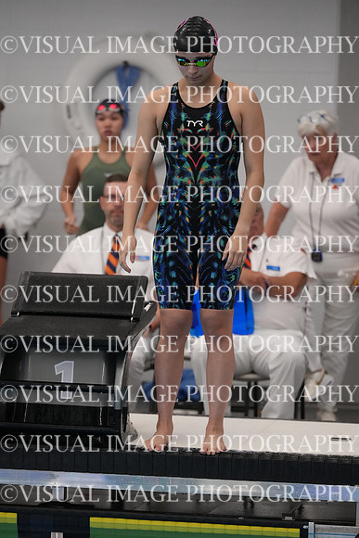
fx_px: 2990
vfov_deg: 10.3
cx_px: 180
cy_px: 269
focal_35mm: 200
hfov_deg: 6.9
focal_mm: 200
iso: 6400
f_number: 4
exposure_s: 1/1250
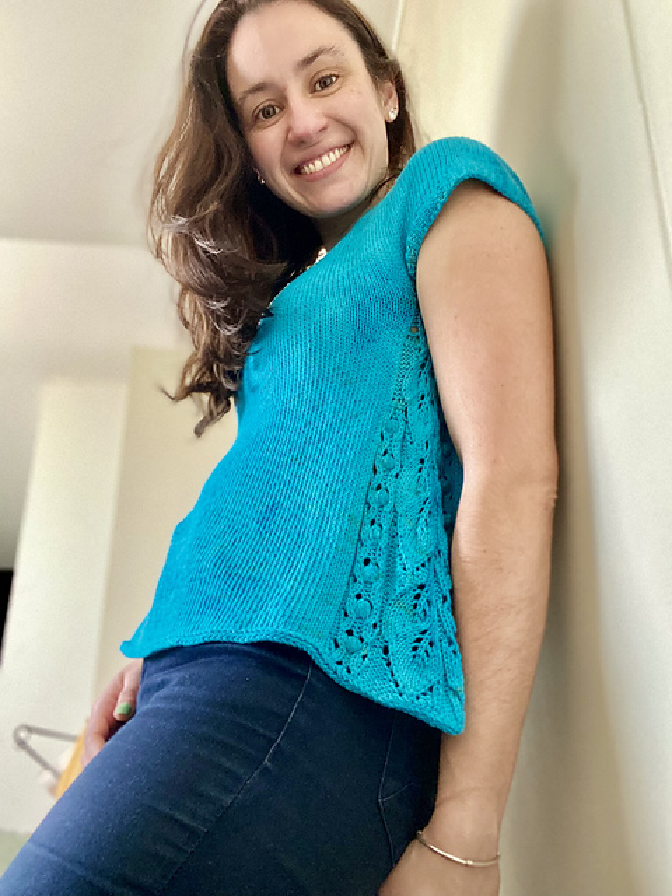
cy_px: 448
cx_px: 336
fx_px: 777
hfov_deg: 46.8
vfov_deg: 60.0
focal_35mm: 30
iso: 500
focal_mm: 2.71
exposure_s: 1/30
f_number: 2.2
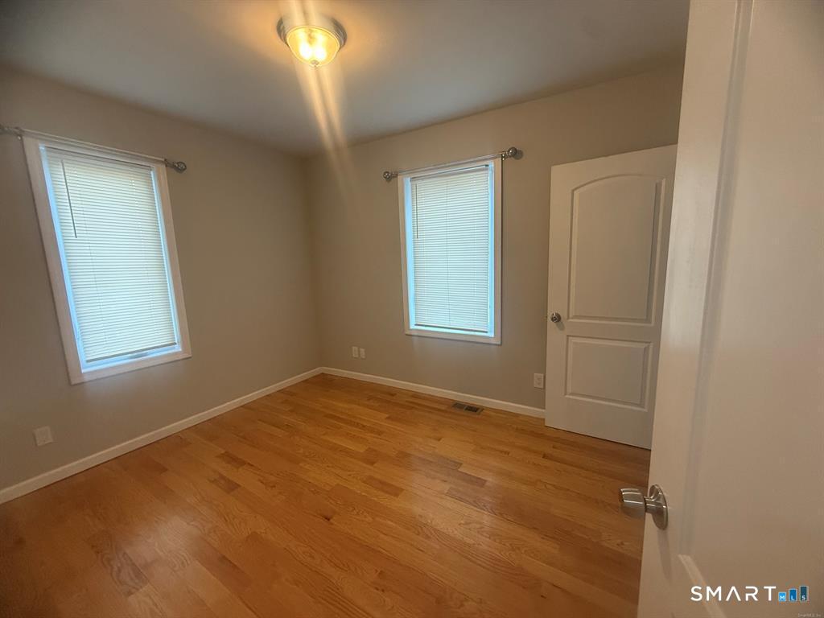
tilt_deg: -8.5
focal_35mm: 14
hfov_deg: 102.1
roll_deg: +2.0
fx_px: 333
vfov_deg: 85.7
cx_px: 412
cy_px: 309
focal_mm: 2.22
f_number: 2.2
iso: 320
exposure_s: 1/120
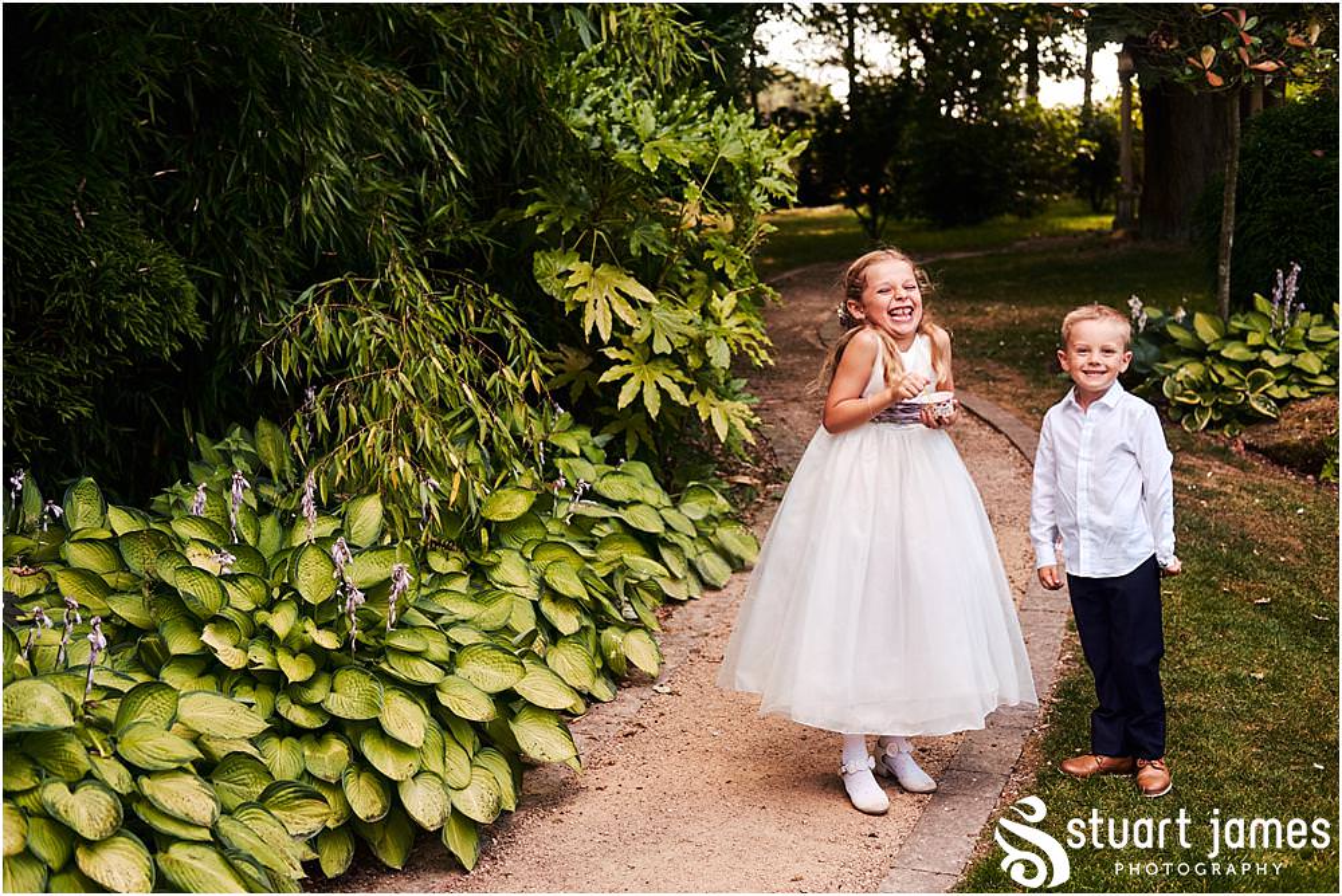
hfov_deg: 37.5
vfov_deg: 25.6
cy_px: 448
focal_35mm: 53
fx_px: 1977
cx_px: 671
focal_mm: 35
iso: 400
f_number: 2.8
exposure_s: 1/800
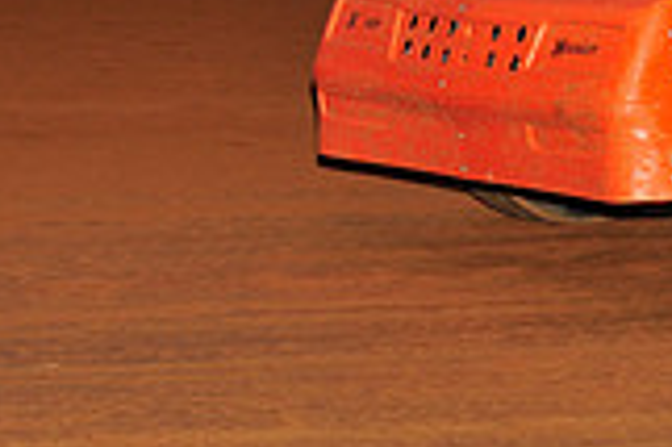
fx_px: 5762
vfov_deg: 4.4
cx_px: 1135
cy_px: -75
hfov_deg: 6.5
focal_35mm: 309
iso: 800
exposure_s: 1/320
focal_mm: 86
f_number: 6.3
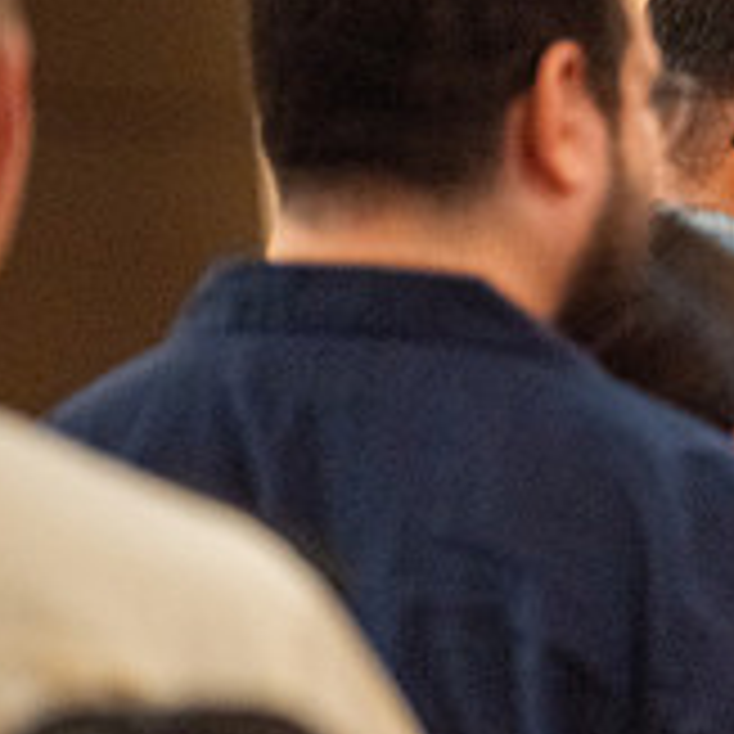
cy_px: 525
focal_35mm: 514
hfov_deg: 3.4
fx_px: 12331
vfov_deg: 3.4
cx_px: 1234
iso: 2000
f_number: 2.8
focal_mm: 170
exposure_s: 1/160
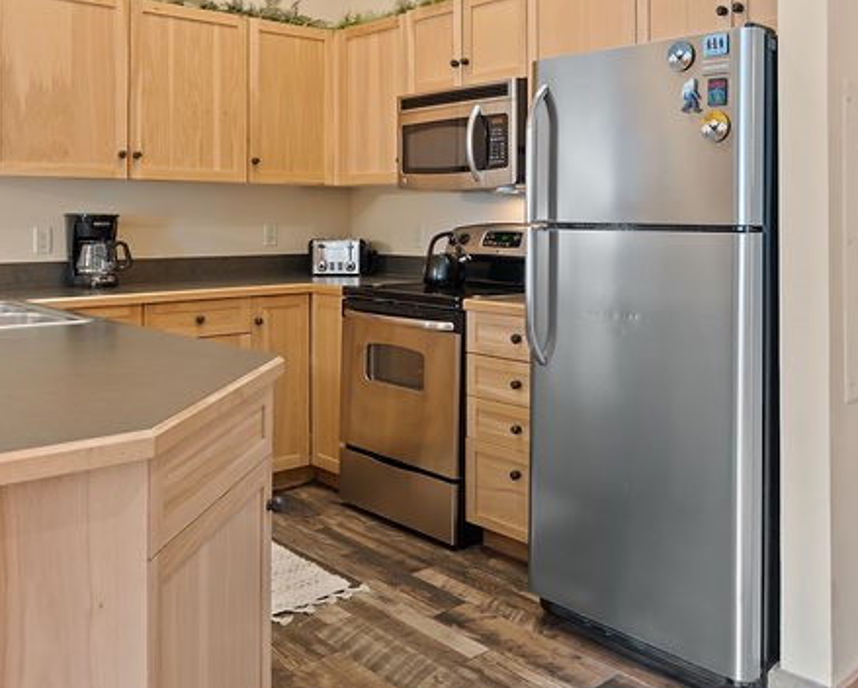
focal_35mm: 35
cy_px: 228
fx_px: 890
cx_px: 528
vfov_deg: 41.7
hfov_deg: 51.0
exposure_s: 2.5
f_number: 8
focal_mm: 16
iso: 160
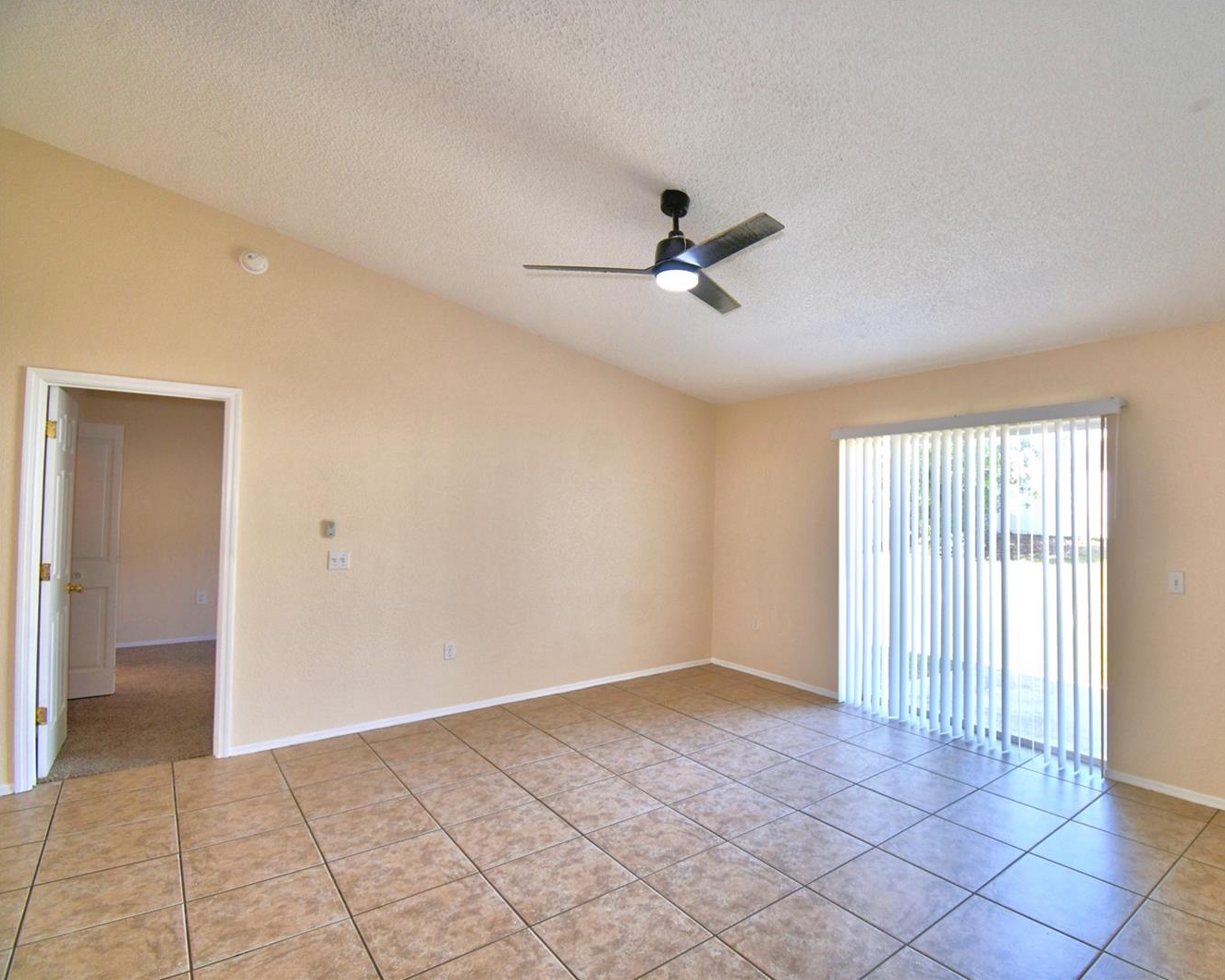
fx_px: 616
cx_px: 738
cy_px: 488
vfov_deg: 77.0
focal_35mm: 17
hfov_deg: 88.5
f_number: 4.5
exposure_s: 1/80
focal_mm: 10
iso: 100
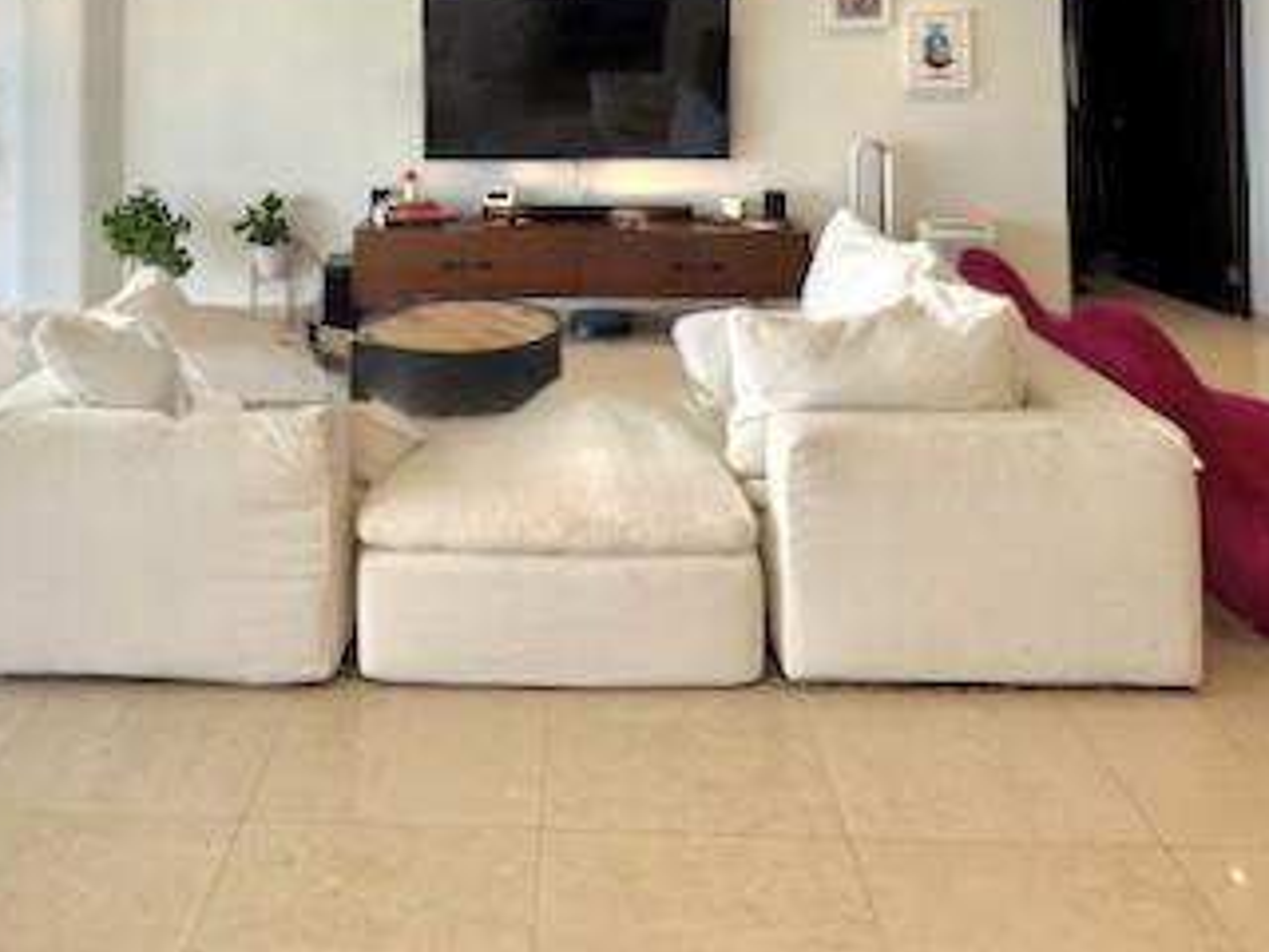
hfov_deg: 63.0
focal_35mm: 28
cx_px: 523
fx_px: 1026
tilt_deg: +1.0
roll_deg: -1.6
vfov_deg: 42.9
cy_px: 4
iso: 40
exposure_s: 1/104
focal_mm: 2.22
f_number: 2.2
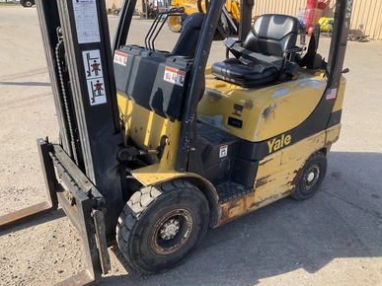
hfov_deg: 60.0
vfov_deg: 46.8
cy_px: 143
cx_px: 195
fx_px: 331
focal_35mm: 30
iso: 25
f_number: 1.8
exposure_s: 1/478
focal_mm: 3
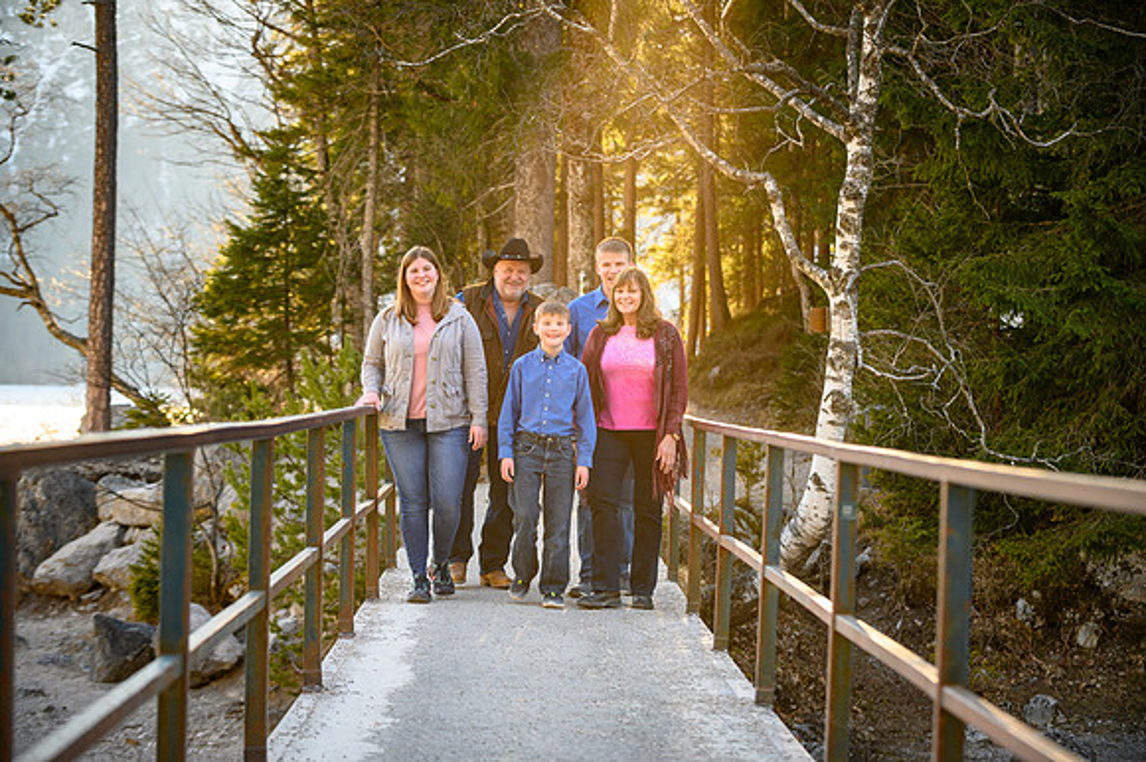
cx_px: 573
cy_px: 381
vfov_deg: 15.9
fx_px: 2736
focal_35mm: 86
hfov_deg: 23.7
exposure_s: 1/400
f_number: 4
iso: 320
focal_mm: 86
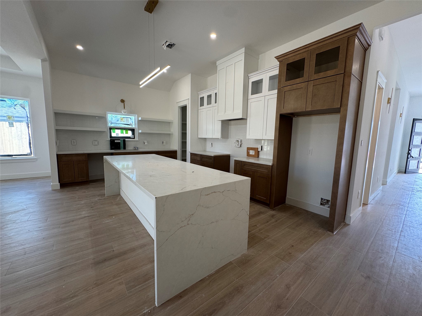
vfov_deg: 85.7
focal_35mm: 14
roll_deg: -1.2
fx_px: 171
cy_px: 158
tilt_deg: -6.2
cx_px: 211
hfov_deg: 102.1
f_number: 2.2
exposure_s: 1/99
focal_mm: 2.22
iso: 100
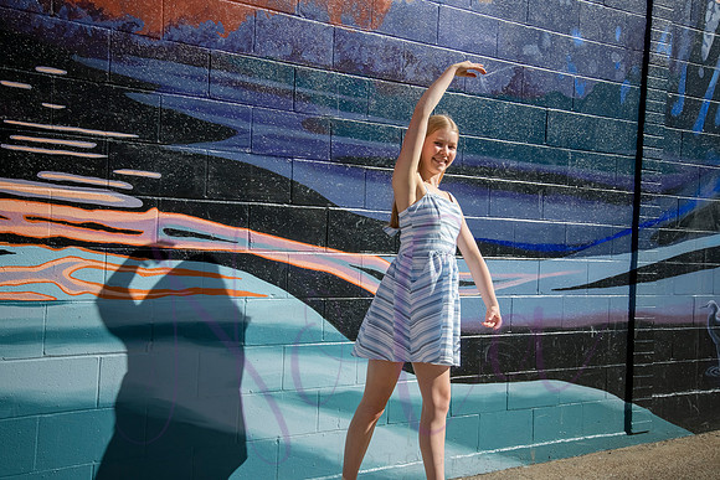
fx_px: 920
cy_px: 240
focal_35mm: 46
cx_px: 360
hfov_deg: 42.7
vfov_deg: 29.3
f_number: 10
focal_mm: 46
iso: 400
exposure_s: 1/1000
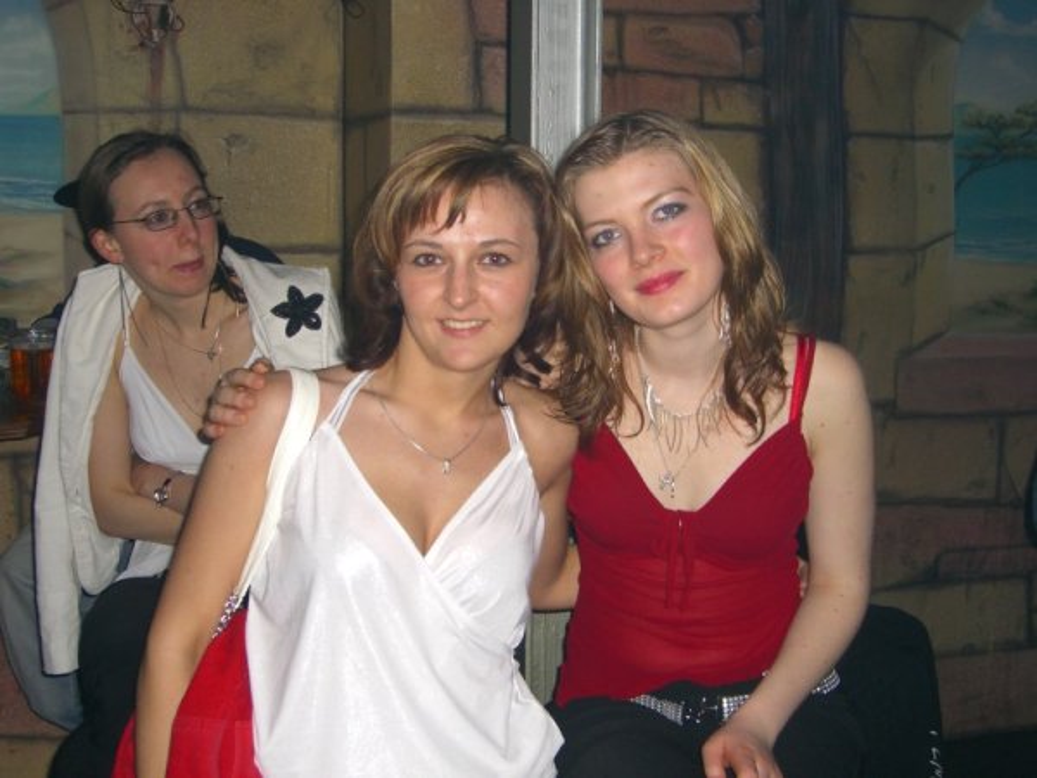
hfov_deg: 41.2
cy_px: 389
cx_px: 518
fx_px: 1378
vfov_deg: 31.5
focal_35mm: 46
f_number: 3.1
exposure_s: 1/60
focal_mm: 9.5
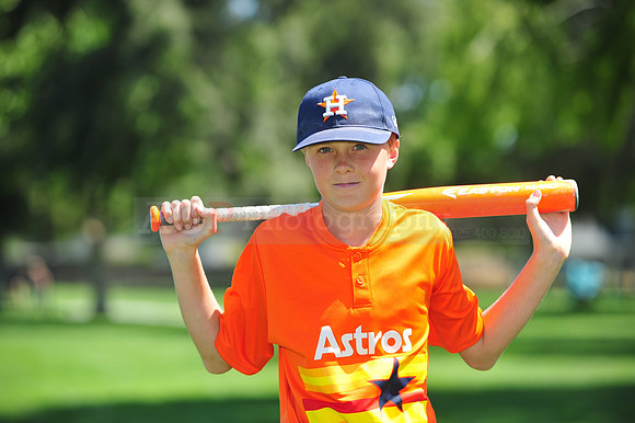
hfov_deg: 12.5
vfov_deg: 8.3
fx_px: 2909
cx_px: 318
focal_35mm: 165
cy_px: 212
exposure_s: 1/800
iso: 200
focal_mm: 165
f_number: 4.5
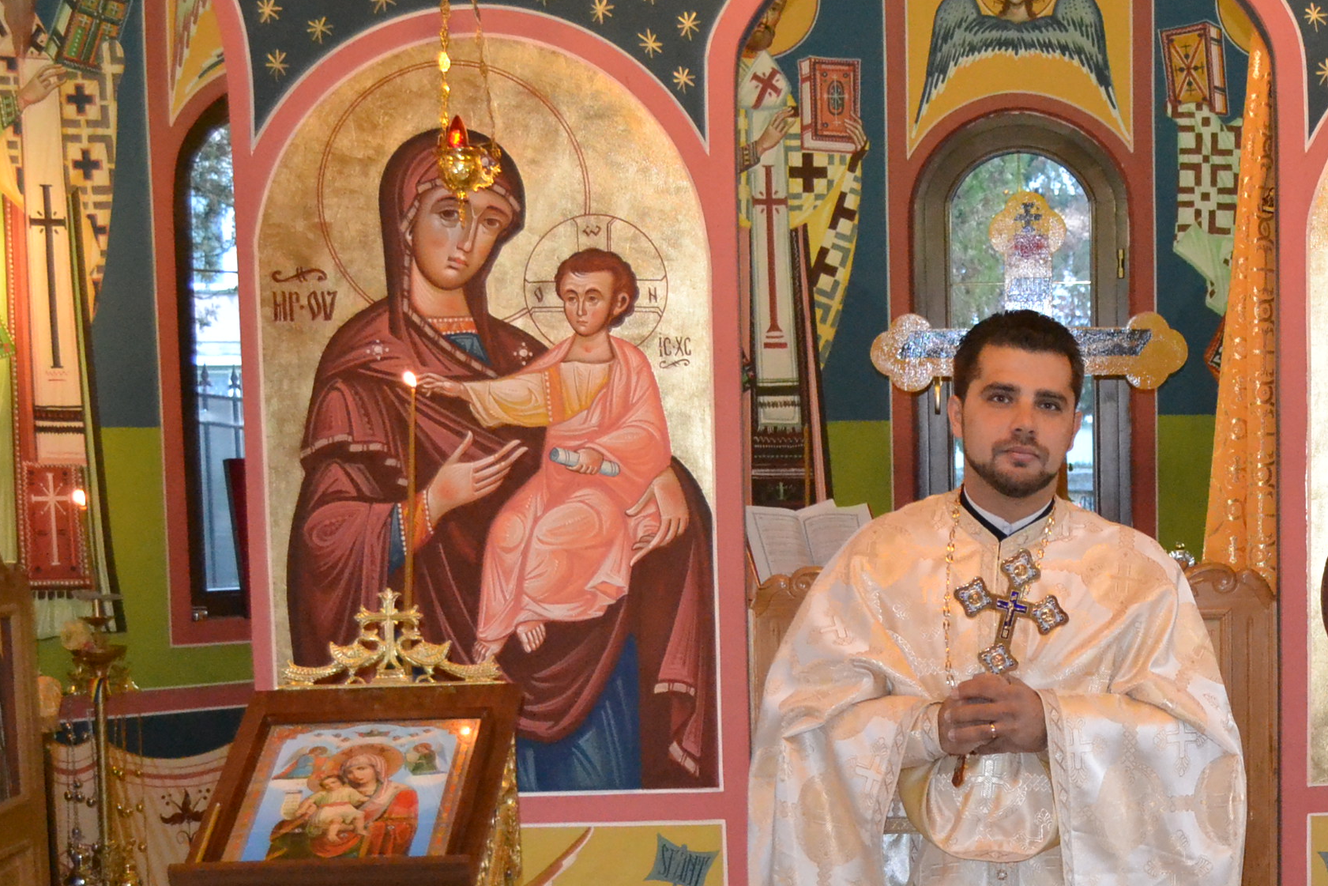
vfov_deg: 18.2
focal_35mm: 74
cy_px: 741
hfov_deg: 26.3
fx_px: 2730
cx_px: 1223
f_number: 4
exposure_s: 1/60
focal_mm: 24
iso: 3200
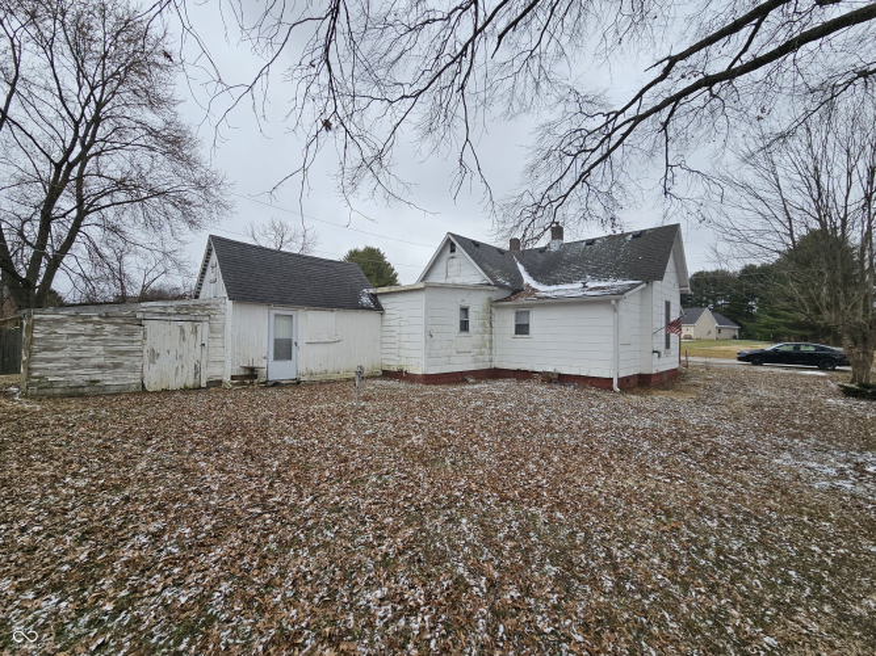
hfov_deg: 106.2
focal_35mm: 13
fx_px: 329
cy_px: 328
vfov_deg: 89.9
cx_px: 438
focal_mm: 2.2
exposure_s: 1/773
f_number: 2.2
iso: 50
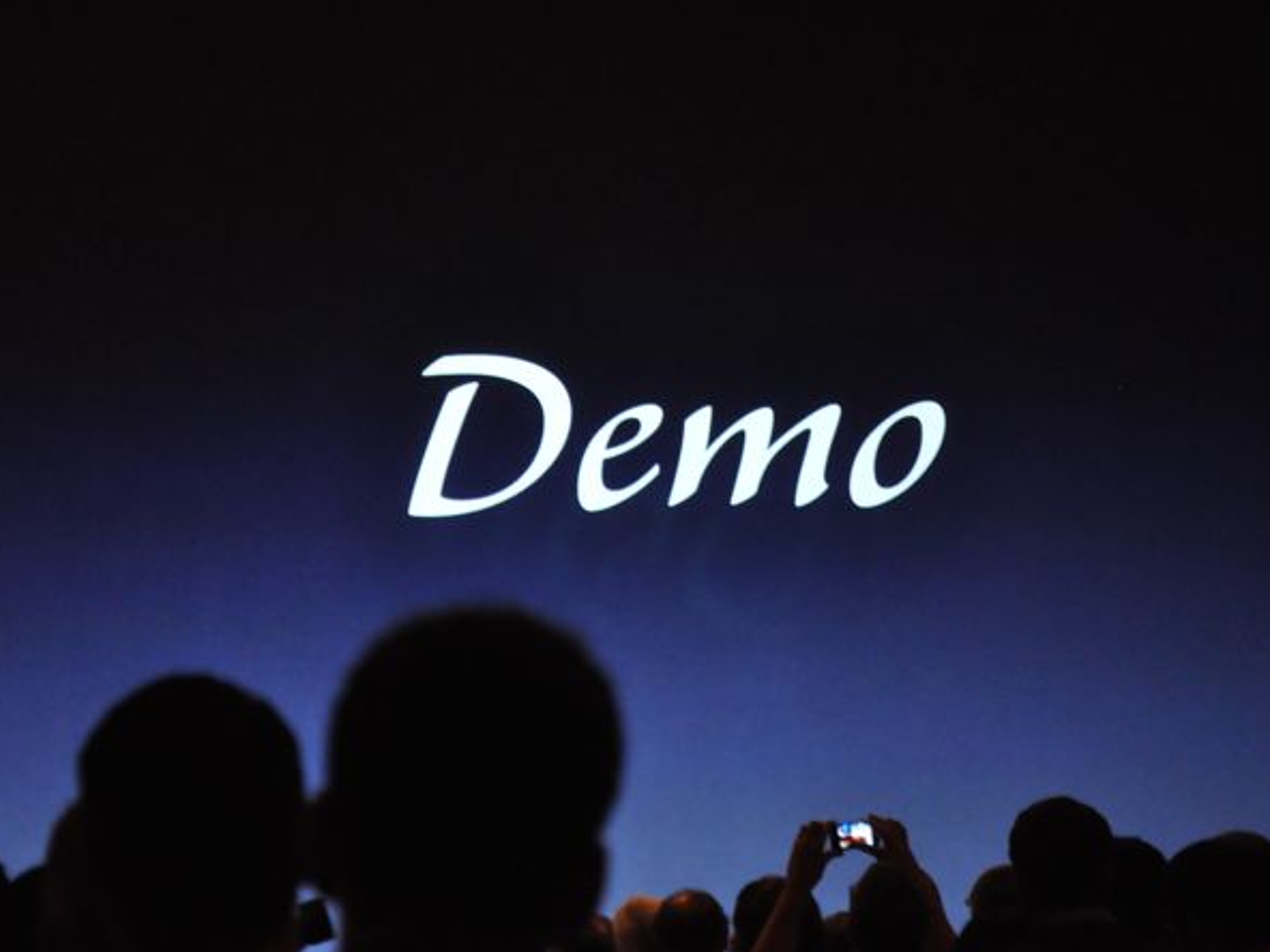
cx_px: 629
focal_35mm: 139
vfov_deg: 10.7
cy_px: 471
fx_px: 5086
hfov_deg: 14.2
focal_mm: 75
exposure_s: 1/30
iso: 1800
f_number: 5.3
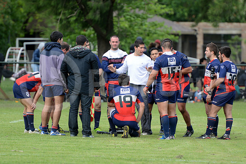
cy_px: 82
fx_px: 1914
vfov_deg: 4.9
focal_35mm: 280
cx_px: 123
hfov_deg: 7.4
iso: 500
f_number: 4
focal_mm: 280
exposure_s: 1/640
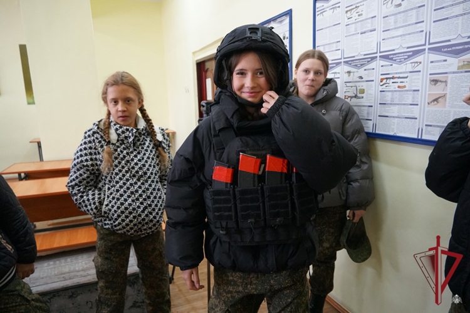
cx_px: 235
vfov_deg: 47.9
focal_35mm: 27
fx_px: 352
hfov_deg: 67.4
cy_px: 156
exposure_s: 1/160
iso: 4000
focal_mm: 18
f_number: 4
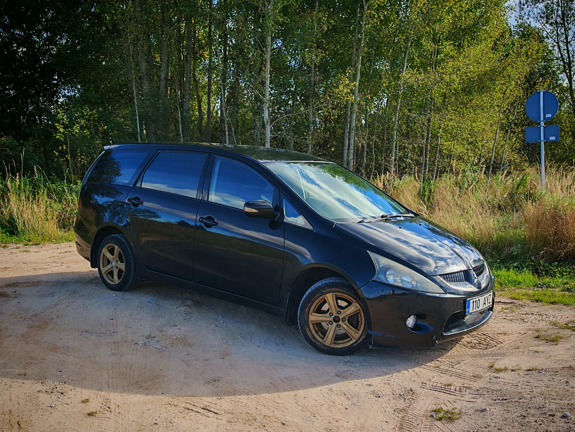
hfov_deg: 50.1
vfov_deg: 38.7
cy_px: 216
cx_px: 288
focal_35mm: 37
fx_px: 615
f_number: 2
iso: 100
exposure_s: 1/2000
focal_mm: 6.83
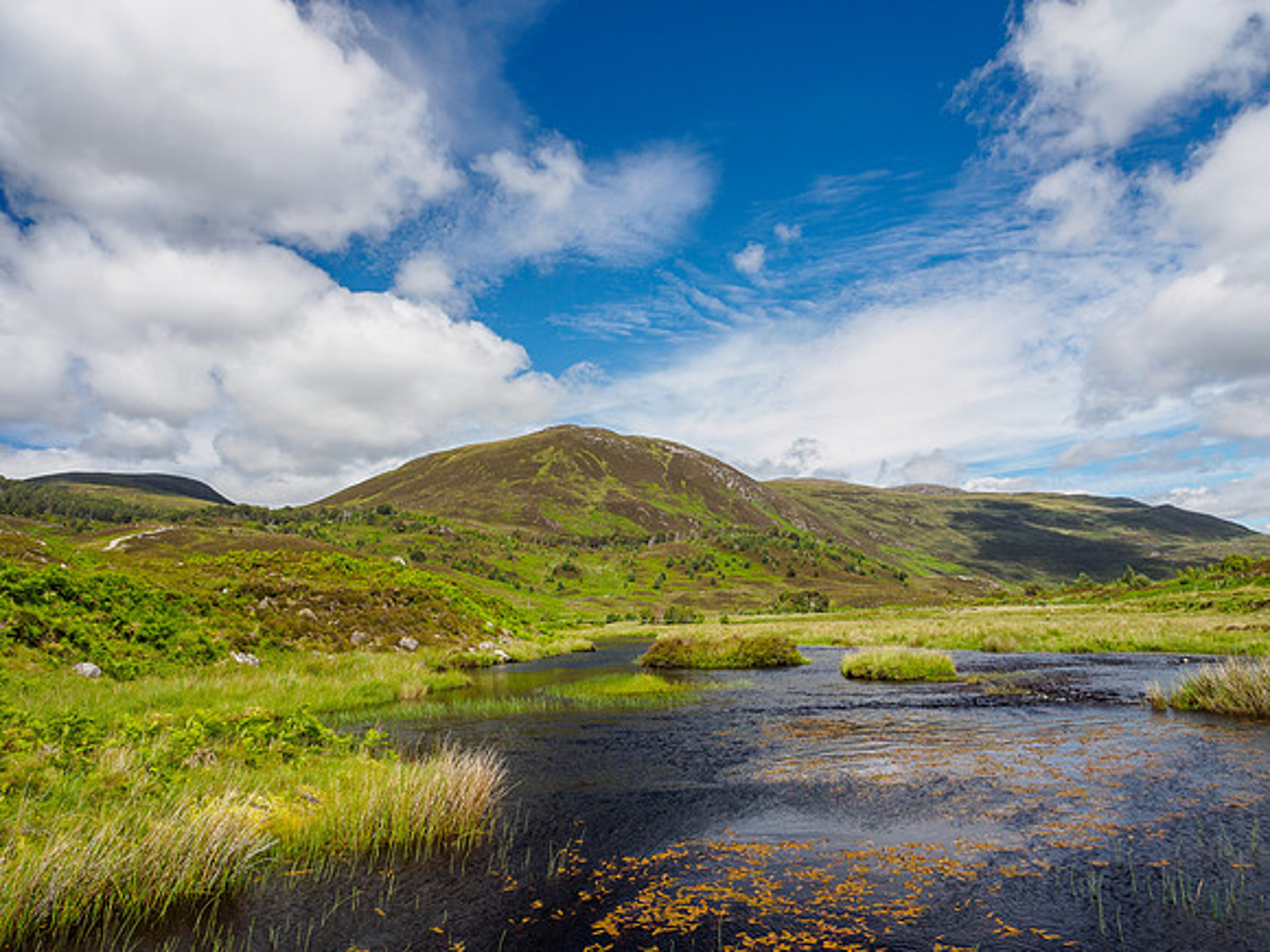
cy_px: 476
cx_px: 635
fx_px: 881
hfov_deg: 71.6
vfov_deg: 56.8
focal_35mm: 24
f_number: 7.1
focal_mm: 12
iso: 200
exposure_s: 1/200
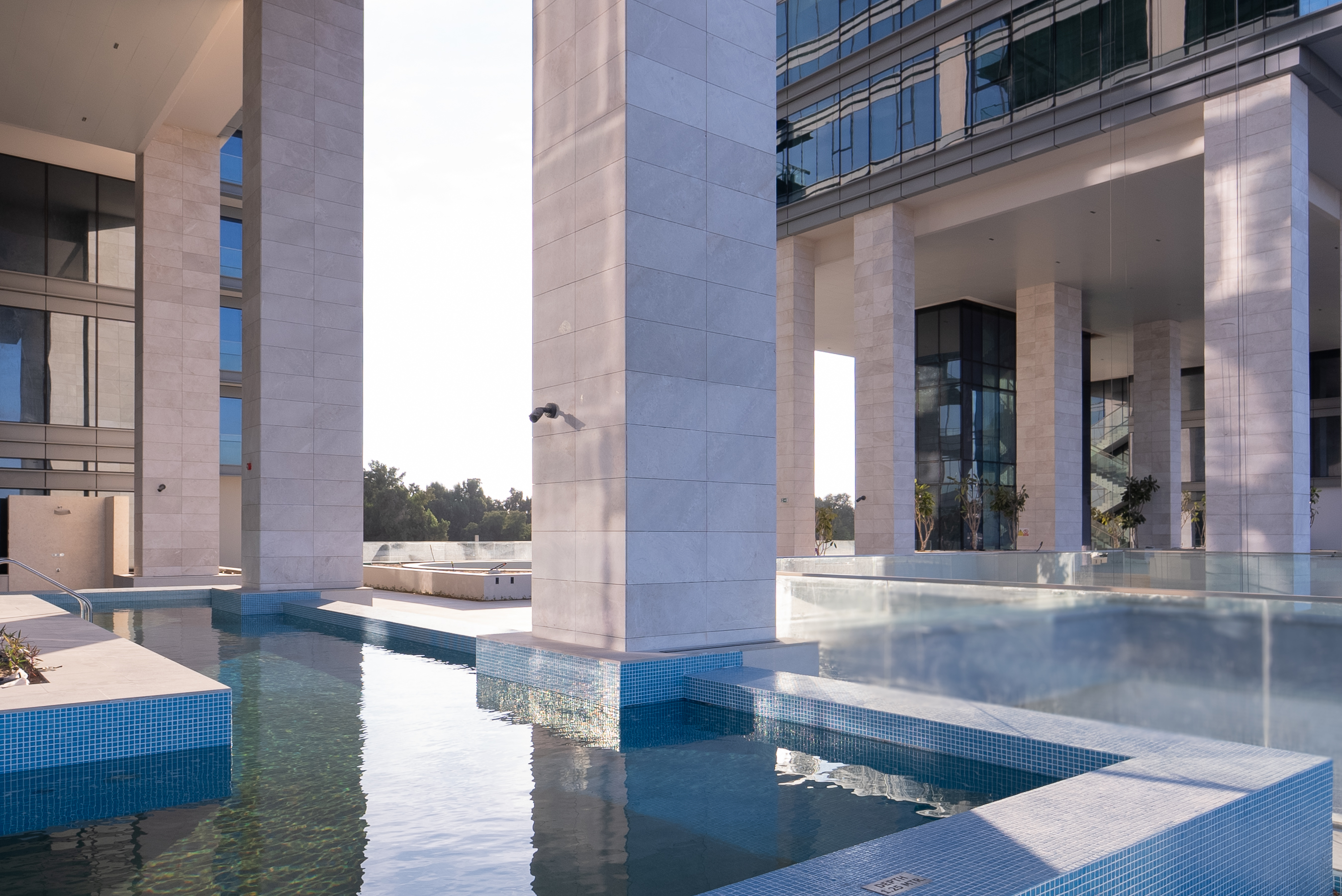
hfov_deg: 78.3
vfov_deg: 57.1
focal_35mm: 22
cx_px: 597
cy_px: 393
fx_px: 821
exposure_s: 1/400
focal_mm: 14
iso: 320
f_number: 5.6
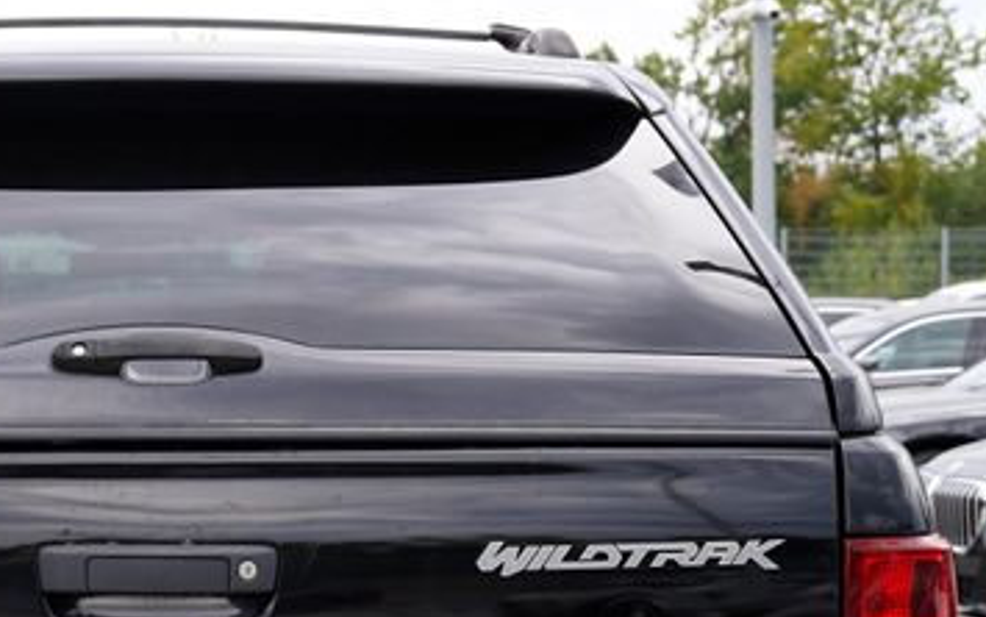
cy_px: 623
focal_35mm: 91
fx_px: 2446
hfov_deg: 22.5
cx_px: 186
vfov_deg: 14.1
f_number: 4.5
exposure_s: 1/100
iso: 100
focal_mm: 31
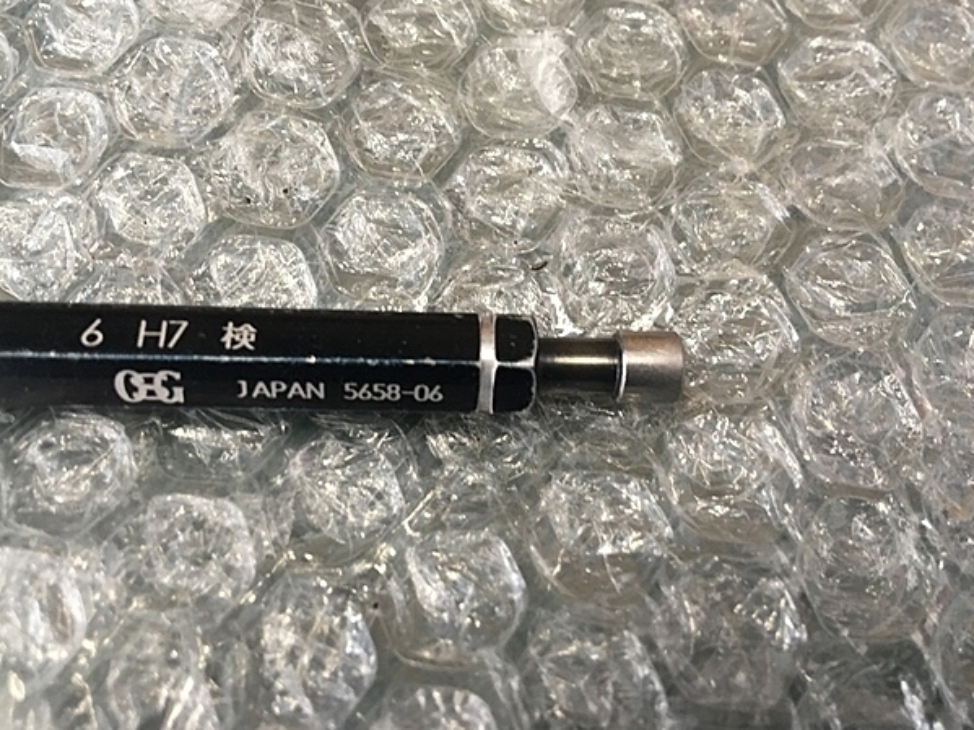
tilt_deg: -68.5
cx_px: 467
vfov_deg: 45.4
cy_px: 359
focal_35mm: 31
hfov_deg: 58.3
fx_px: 872
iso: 100
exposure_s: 1/30
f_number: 2.2
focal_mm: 4.15
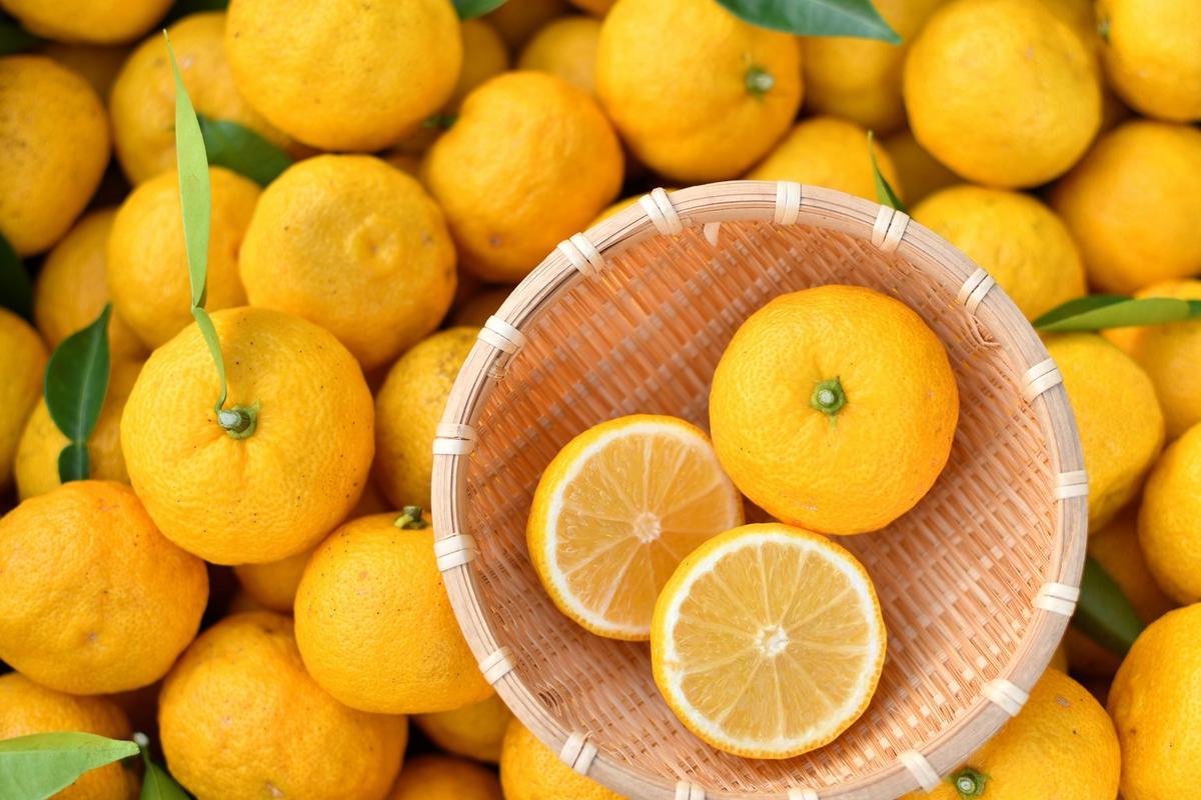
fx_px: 1751
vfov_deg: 25.8
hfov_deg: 37.9
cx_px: 600
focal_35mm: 52
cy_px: 400
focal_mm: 35
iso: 100
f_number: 3.2
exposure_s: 1/160
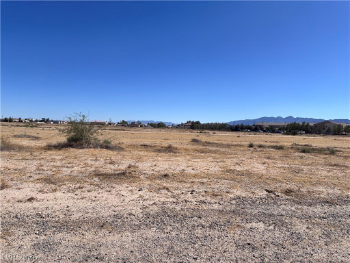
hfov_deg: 67.3
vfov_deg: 53.1
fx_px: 263
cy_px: 132
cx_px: 175
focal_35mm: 26
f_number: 1.6
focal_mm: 5.96
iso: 50
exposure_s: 1/6711
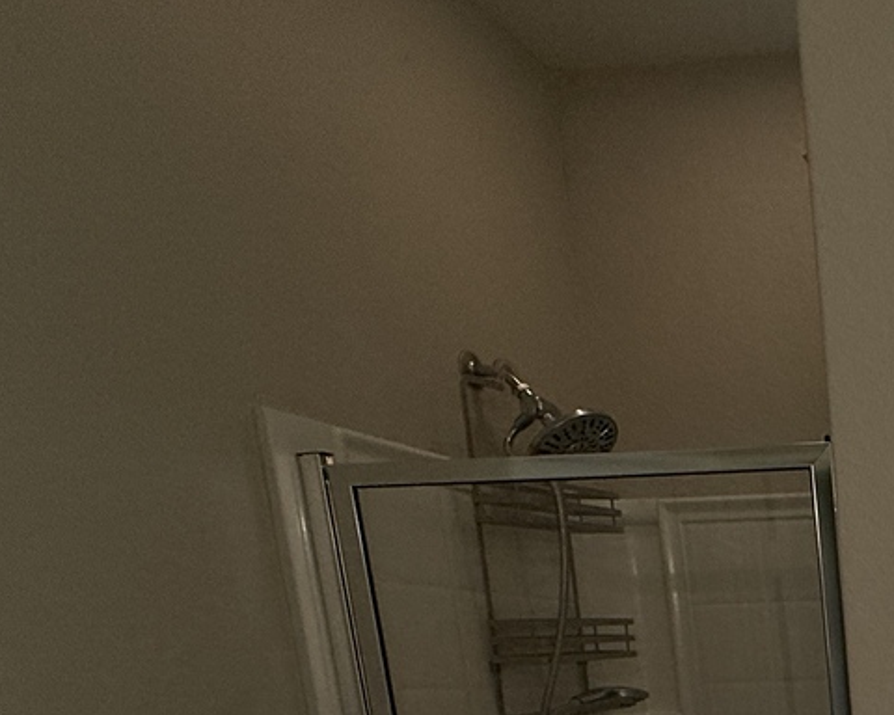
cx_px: 1183
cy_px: 905
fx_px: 1085
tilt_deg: -11.7
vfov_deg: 29.9
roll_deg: +1.5
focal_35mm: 41
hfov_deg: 32.6
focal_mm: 2.22
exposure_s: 1/156
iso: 50
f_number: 2.2
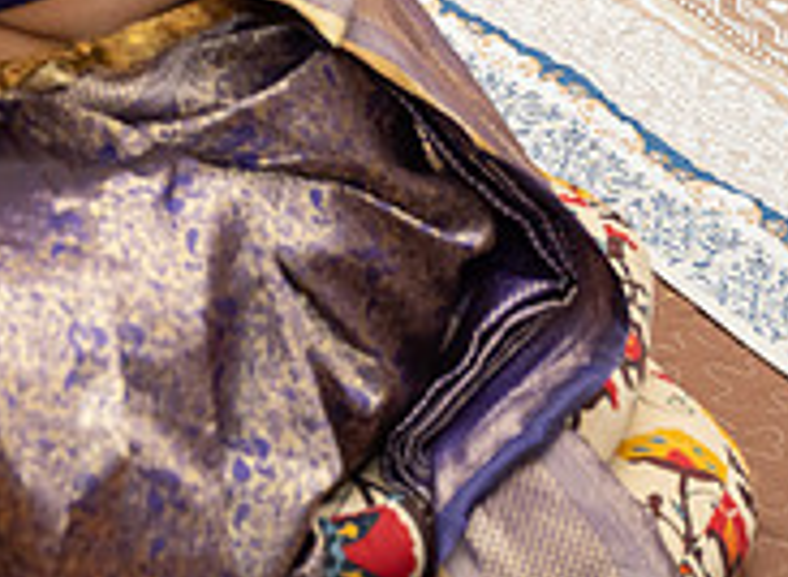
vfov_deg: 10.1
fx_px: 3228
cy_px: -105
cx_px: -512
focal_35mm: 143
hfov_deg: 12.9
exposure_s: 1/160
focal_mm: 41
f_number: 3.2
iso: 1000
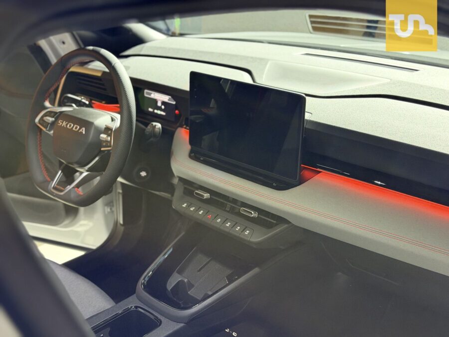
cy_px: 168
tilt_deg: -23.6
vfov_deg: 30.3
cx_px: 224
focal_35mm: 48
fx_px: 623
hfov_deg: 39.7
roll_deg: +3.5
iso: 400
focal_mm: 6.76
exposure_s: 1/40
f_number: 1.78
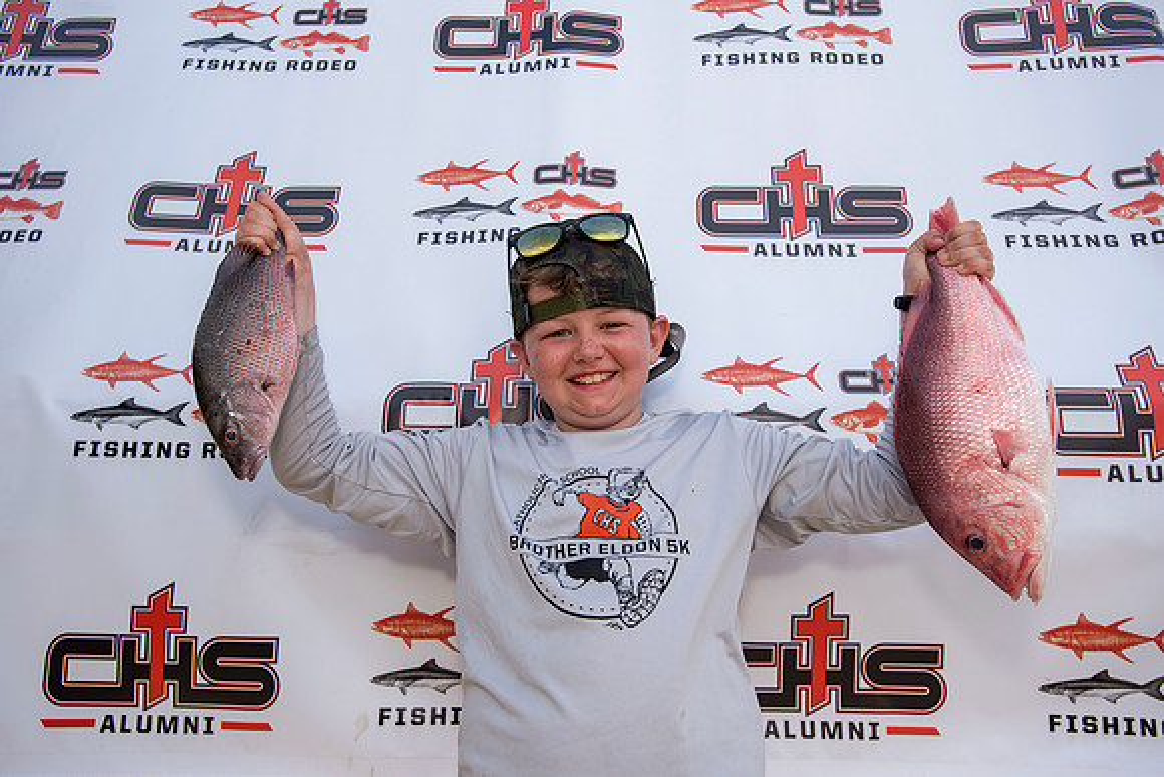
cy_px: 388
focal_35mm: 26
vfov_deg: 49.6
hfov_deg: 69.4
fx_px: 841
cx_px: 582
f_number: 5
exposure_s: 1/1000
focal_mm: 26
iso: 250
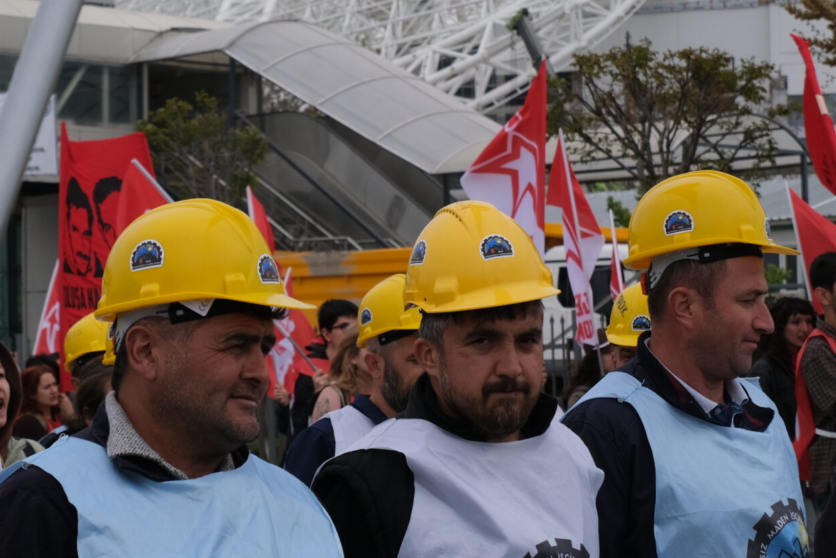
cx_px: 332
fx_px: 2345
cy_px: 269
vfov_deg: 13.6
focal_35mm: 101
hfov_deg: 20.2
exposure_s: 1/1100
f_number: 6.4
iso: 320
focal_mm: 32.6
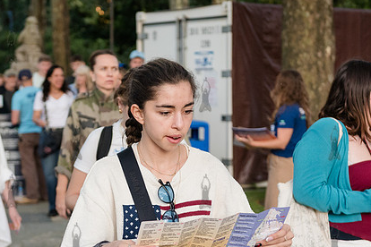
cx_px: 171
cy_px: 175
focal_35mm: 95
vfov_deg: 14.4
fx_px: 979
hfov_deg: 21.5
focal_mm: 52
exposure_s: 1/500
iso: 2000
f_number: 3.2
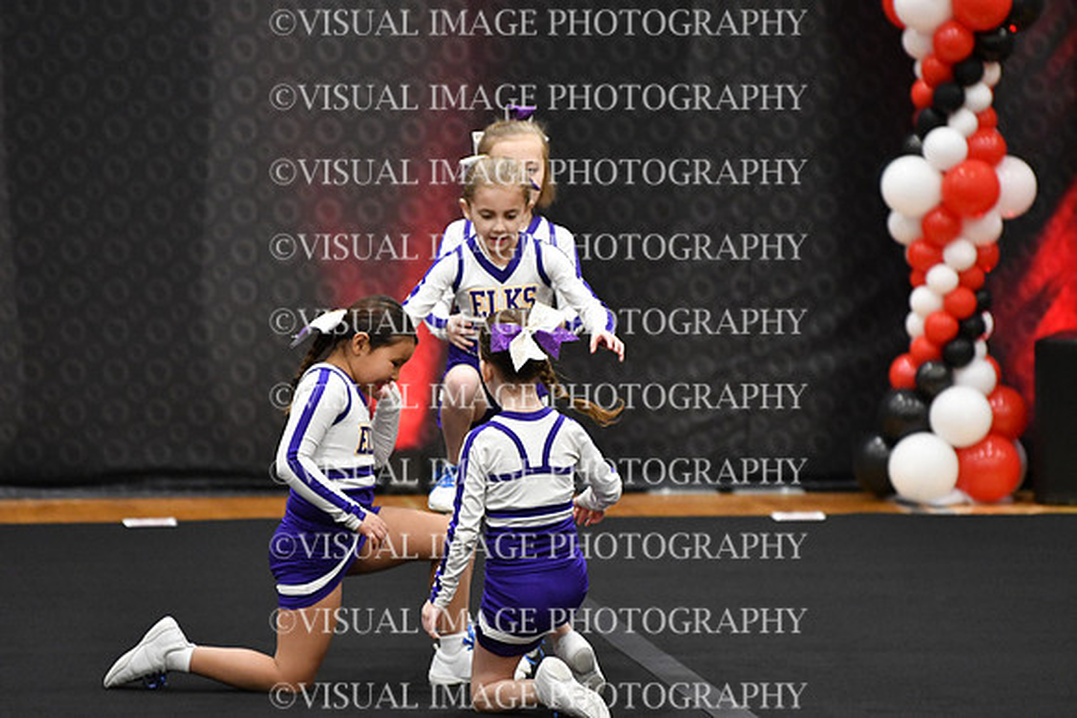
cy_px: 359
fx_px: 8977
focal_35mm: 300
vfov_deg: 4.6
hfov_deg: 6.9
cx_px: 538
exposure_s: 1/800
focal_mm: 200
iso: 5000
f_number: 2.8
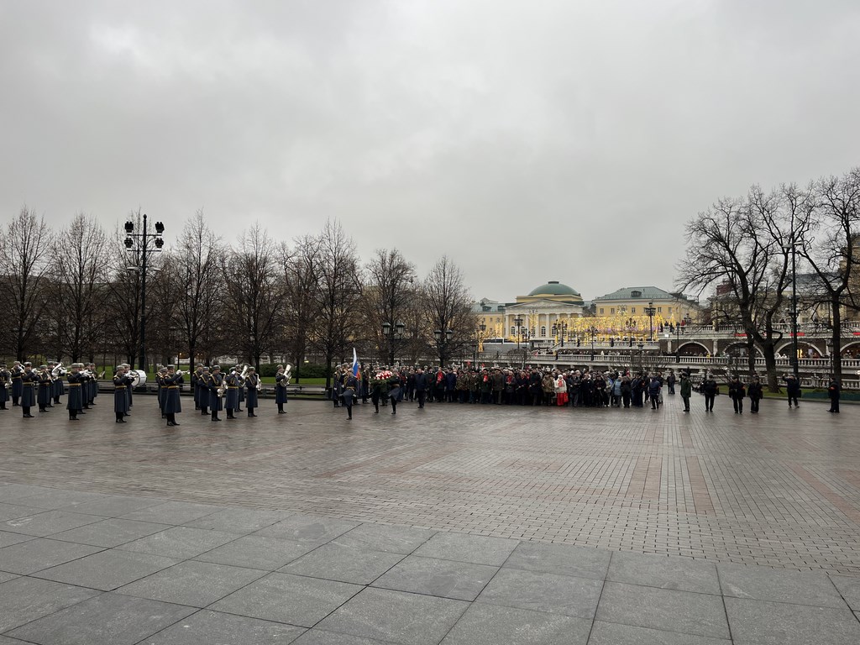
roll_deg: -0.3
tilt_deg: +2.3
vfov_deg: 53.1
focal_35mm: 26
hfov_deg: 67.3
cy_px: 322
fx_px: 646
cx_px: 430
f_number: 1.6
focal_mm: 5.1
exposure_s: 1/291
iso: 40
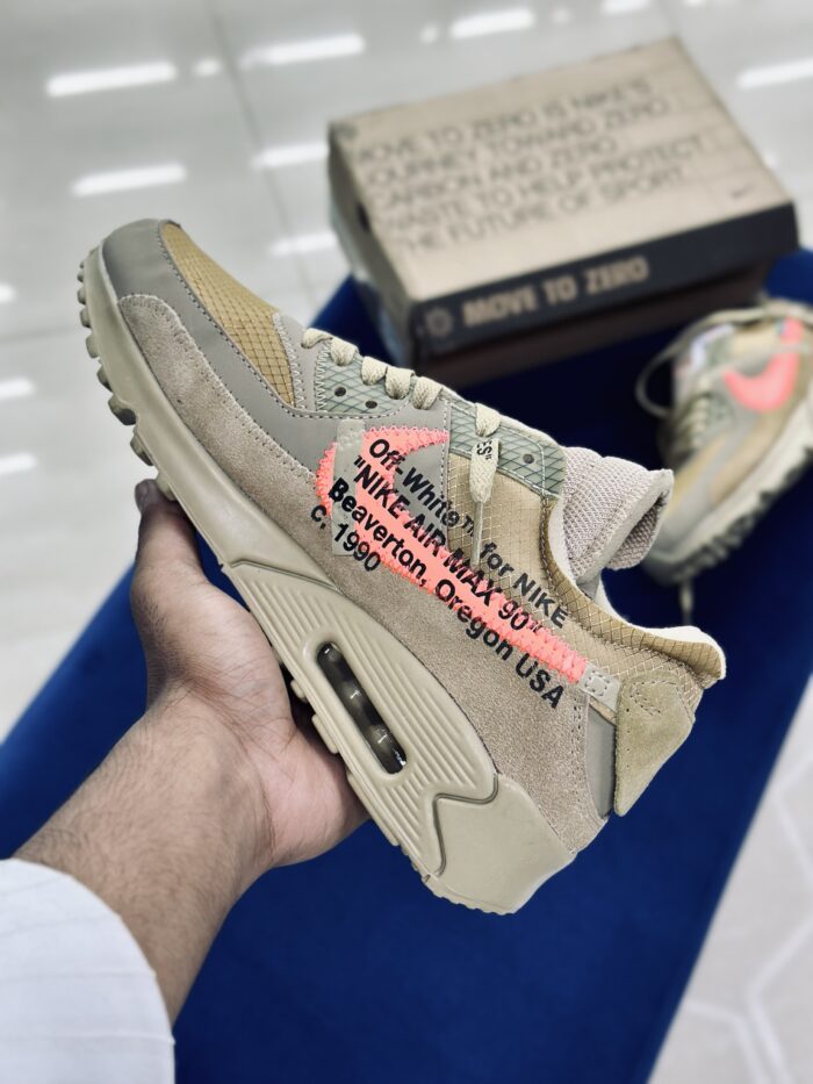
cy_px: 542
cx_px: 406
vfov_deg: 39.7
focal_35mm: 48
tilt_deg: -56.2
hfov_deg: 30.3
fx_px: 1503
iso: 80
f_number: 1.78
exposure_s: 1/100
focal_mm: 6.86
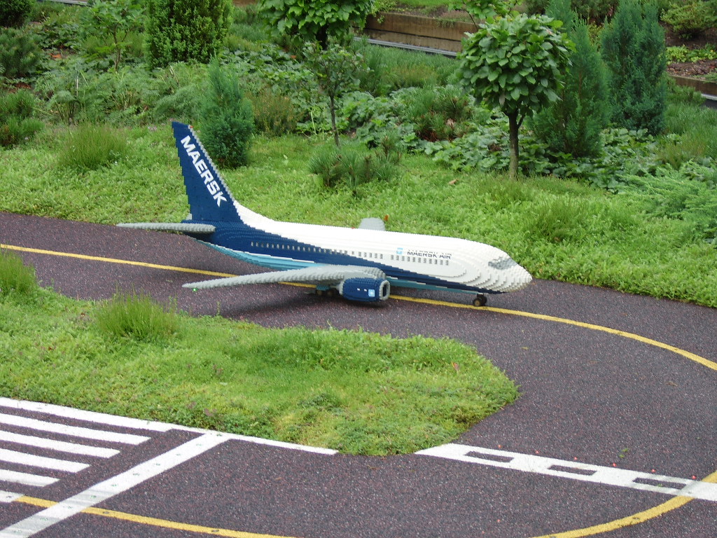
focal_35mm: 87
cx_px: 358
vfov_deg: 17.0
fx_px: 1802
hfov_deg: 22.5
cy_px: 269
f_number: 4.9
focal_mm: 22.74
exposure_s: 1/65
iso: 50
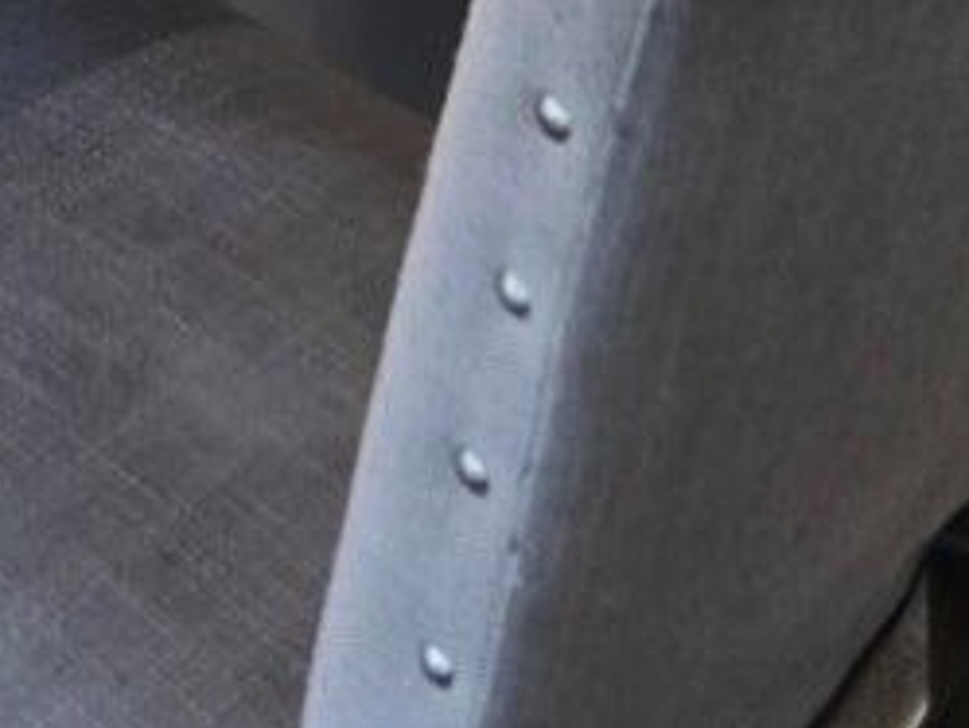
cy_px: -1121
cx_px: 247
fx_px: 3529
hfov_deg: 15.6
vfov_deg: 10.0
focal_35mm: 126
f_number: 1.8
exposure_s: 1/120
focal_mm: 5.4
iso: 200
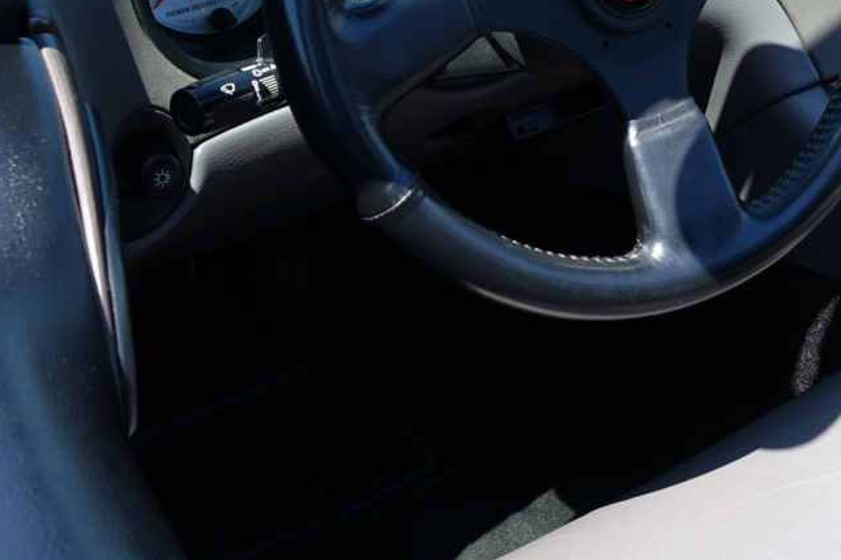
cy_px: -39
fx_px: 1705
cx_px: 917
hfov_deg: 25.7
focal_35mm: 73
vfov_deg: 18.1
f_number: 4
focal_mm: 10.7
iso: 125
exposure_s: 1/250
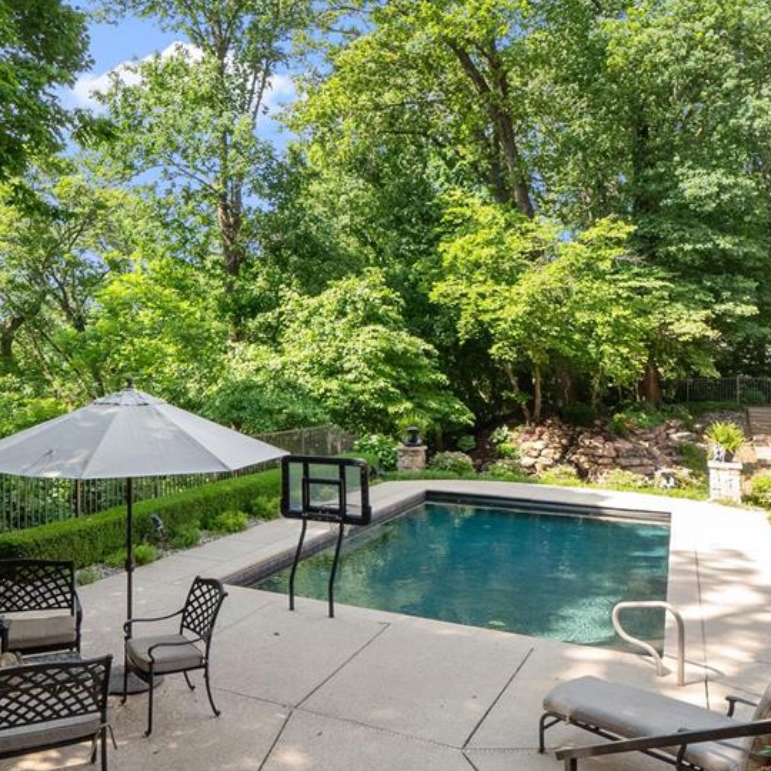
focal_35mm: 29
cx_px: 277
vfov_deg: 55.4
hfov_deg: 54.8
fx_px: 731
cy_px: 443
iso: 800
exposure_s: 1/320
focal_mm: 9
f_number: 7.1
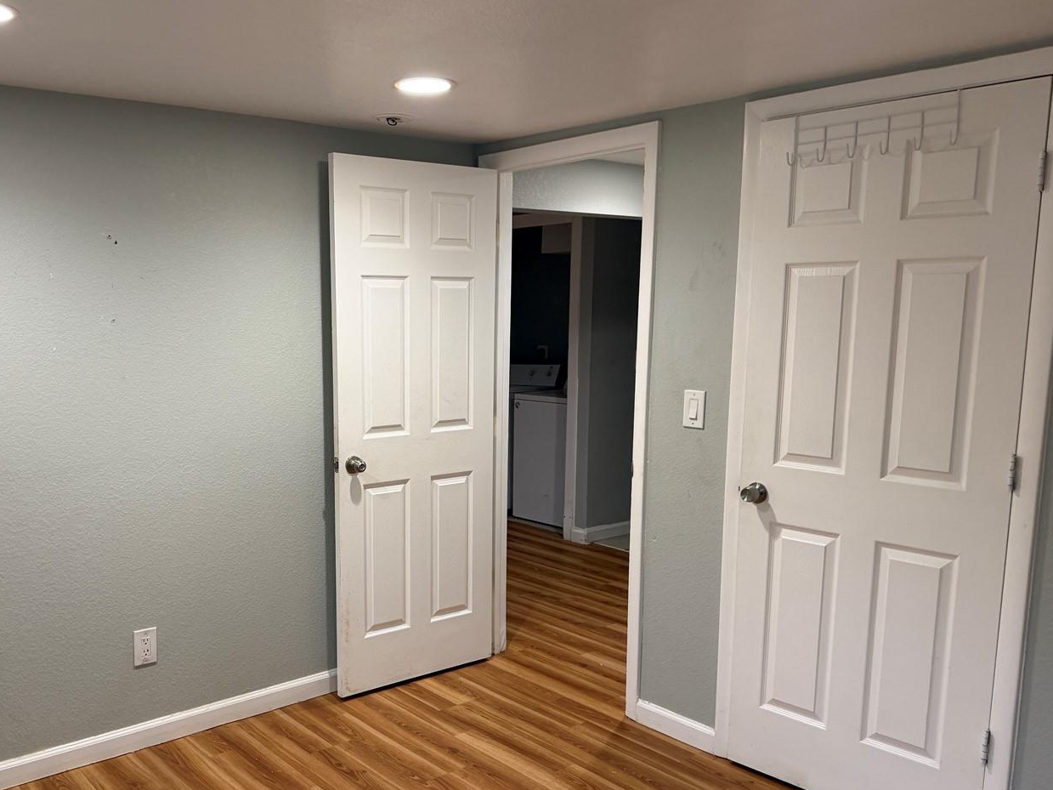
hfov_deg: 57.7
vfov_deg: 45.2
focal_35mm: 31
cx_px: 404
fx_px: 943
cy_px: 465
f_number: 1.78
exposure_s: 1/60
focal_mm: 6.76
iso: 200
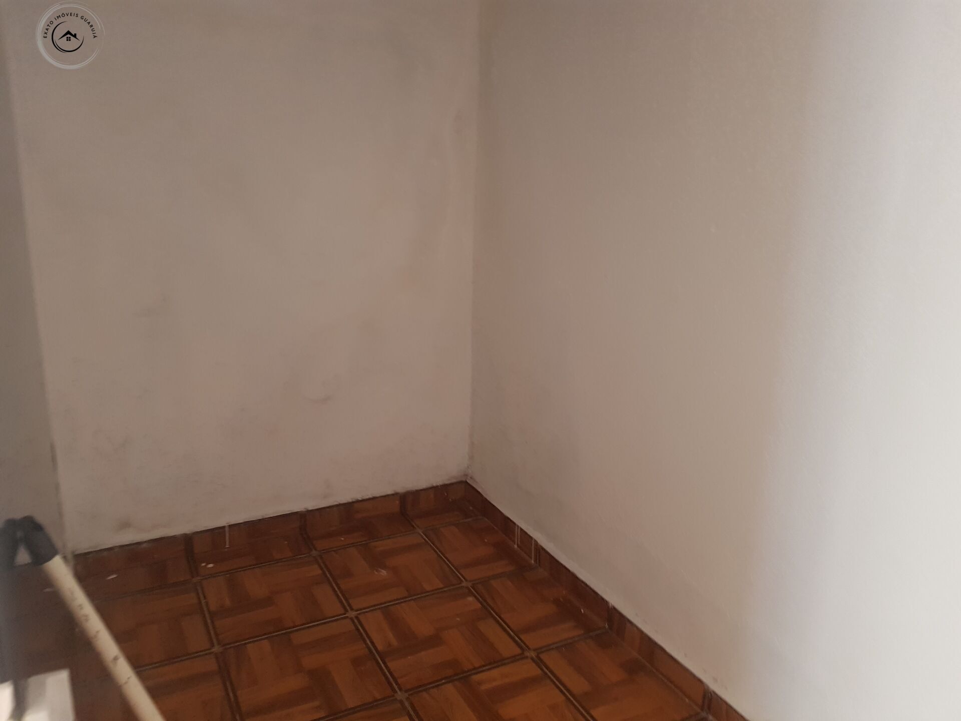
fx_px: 722
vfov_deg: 53.1
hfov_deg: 67.3
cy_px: 360
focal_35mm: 26
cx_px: 480
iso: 250
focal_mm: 4.2
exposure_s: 1/10
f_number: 1.7
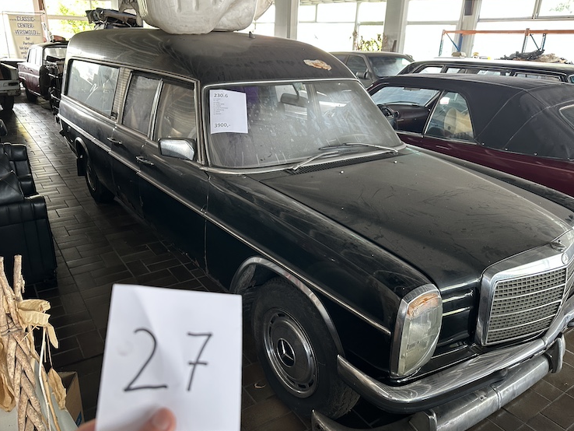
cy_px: 216
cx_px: 264
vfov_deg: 53.1
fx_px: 431
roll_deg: -2.1
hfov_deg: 67.2
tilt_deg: -22.6
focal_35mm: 26
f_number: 1.78
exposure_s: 1/60
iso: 250
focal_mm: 6.86
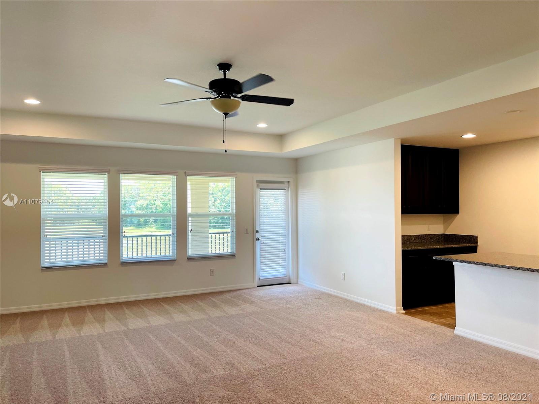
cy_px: 202
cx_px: 270
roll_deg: -1.3
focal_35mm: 26
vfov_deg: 53.1
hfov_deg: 67.3
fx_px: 405
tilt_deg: +1.5
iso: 80
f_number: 1.6
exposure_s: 1/120
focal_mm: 5.1
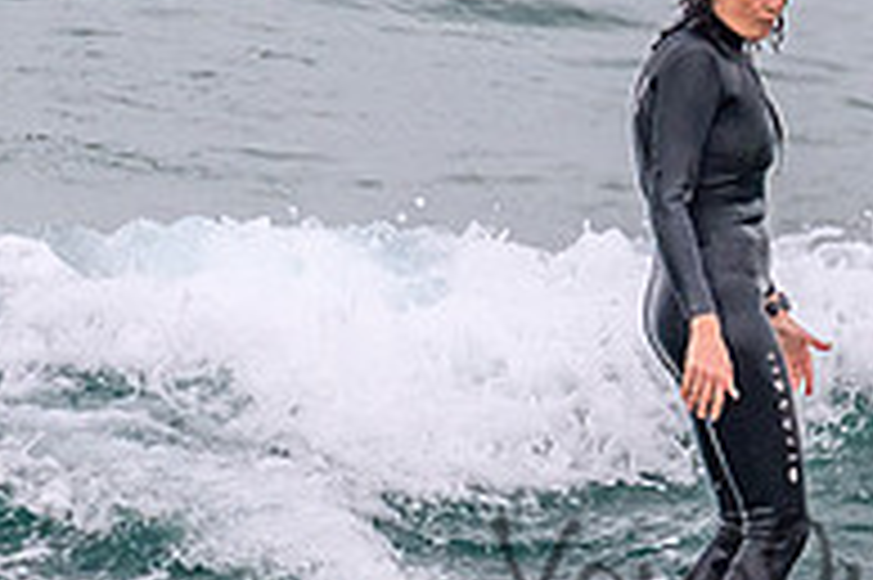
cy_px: 695
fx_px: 68713
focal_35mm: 2836
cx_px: 760
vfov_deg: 0.5
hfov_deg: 0.7
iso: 1000
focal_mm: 800
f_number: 11
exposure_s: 1/2000
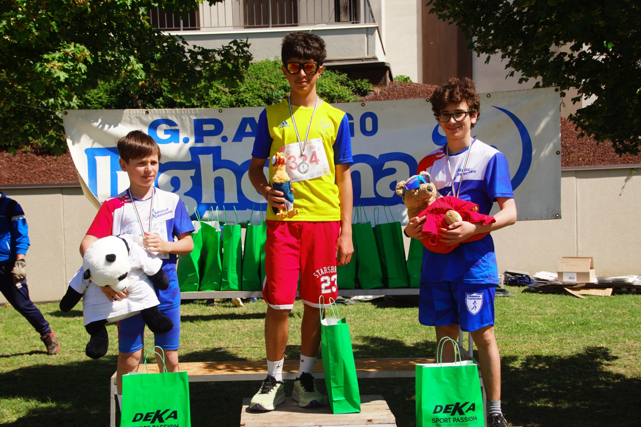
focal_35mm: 52
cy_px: 214
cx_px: 320
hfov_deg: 37.9
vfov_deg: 25.7
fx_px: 934
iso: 100
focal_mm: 35
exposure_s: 1/250
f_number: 6.3
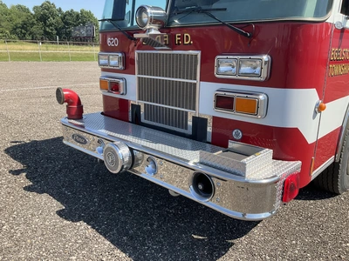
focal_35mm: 29
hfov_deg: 61.7
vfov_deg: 48.2
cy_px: 130
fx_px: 292
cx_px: 174
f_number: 1.8
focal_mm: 3
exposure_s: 1/855
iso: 25
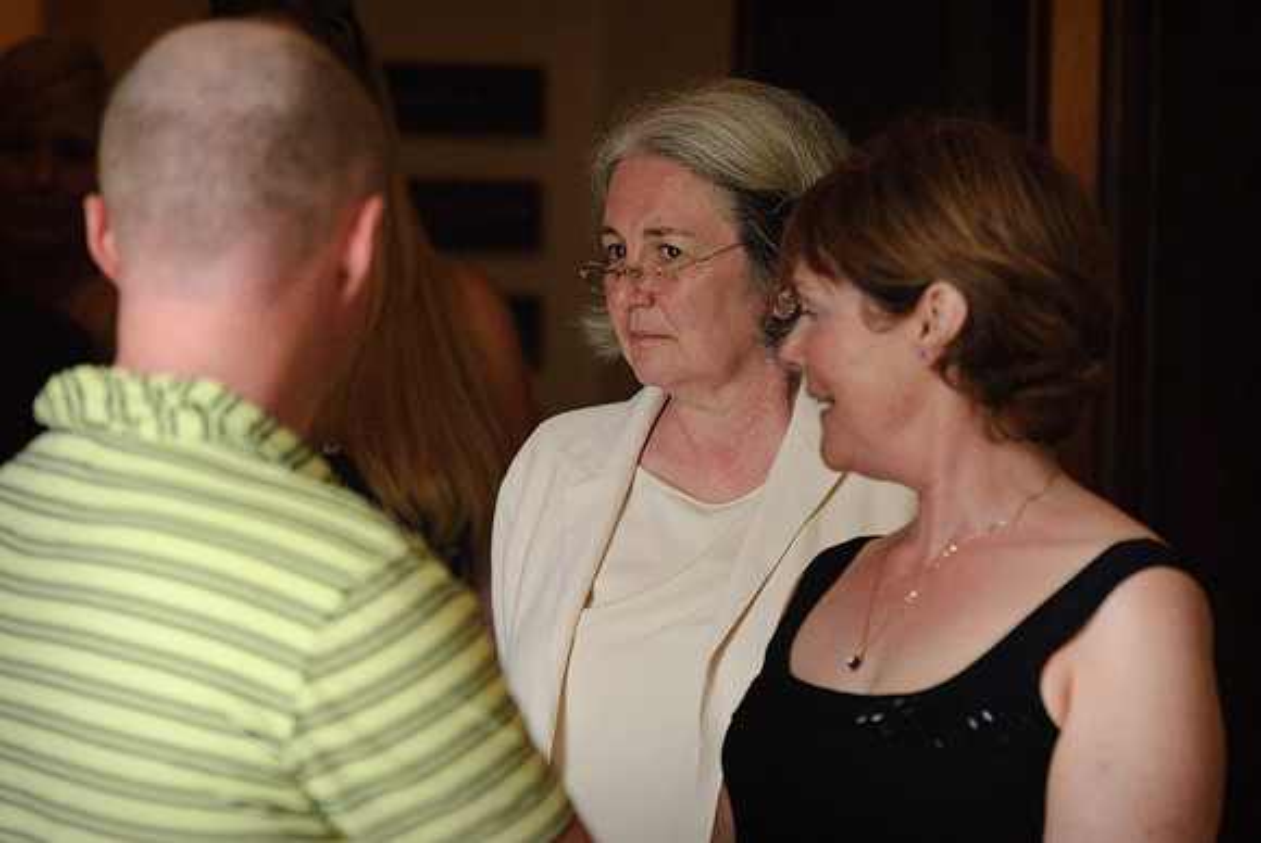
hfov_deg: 13.7
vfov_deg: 9.2
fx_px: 5259
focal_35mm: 150
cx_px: 630
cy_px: 422
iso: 800
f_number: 2.8
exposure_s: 1/200
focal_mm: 100
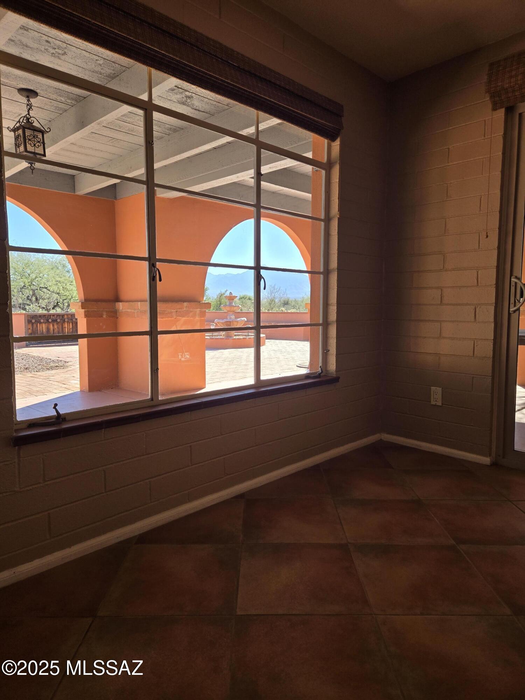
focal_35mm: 23
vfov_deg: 73.9
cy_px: 350
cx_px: 262
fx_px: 465
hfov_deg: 58.9
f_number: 1.8
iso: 25
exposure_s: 1/431
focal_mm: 5.4
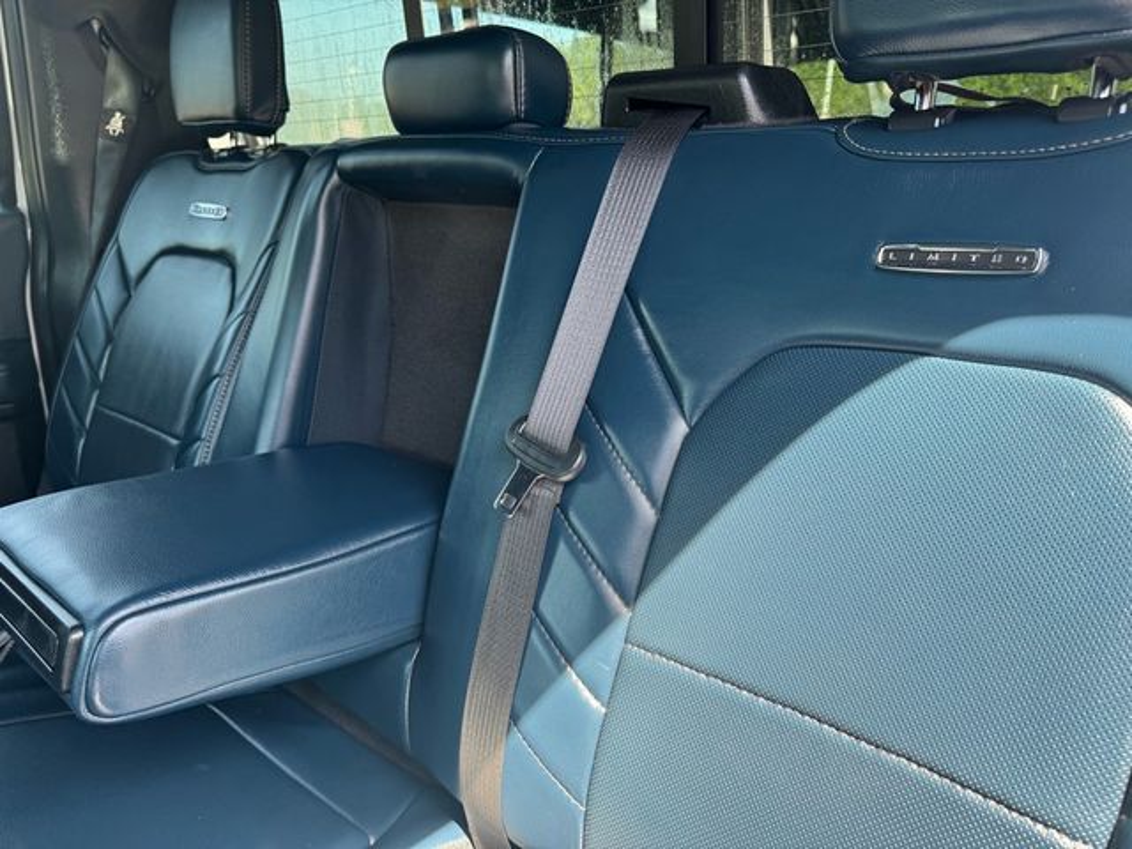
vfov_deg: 56.8
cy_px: 424
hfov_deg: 71.6
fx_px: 785
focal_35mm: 24
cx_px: 566
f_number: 1.78
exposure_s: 1/121
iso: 100
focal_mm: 6.76
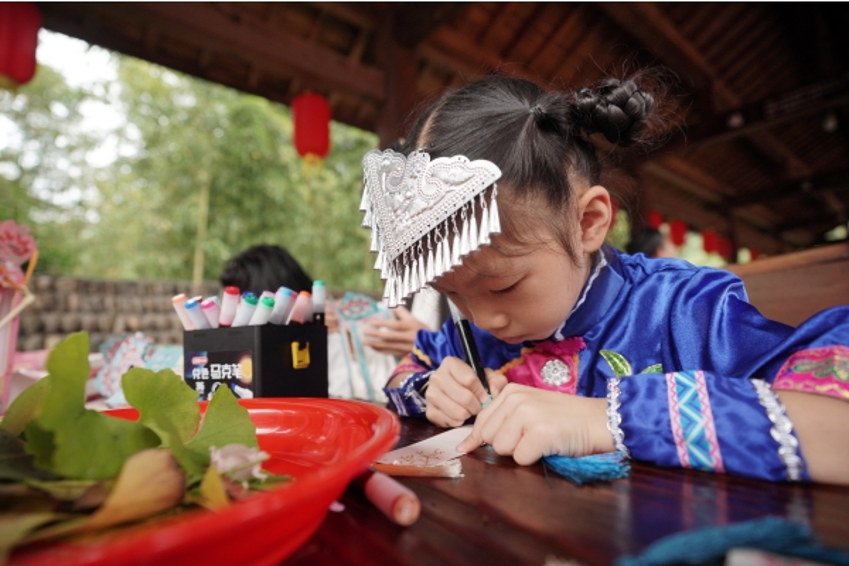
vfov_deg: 64.6
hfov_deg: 86.9
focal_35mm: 19
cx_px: 424
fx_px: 448
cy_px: 283
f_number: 2.8
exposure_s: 1/250
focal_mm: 19
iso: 640
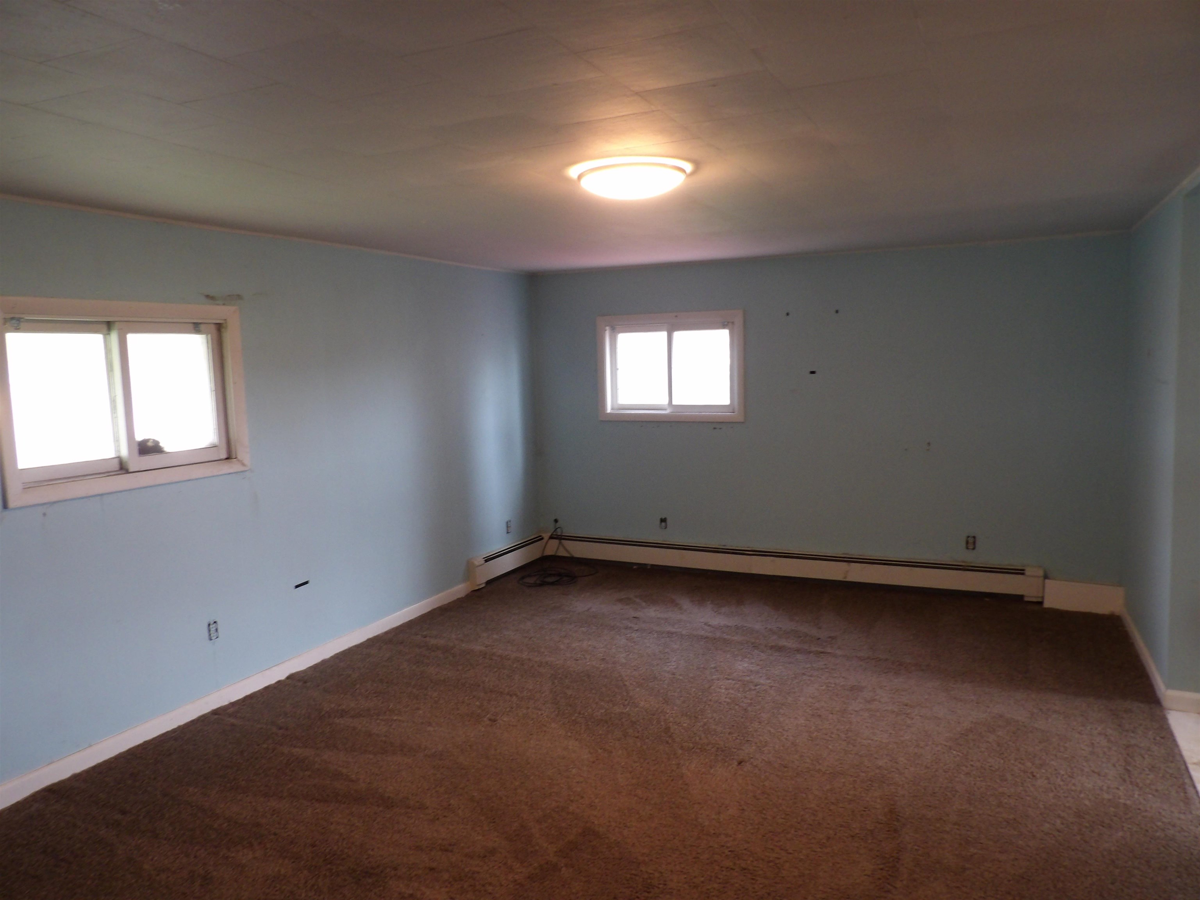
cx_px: 600
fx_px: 832
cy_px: 450
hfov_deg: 71.6
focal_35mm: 24
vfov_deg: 56.8
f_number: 3.2
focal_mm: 4.3
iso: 200
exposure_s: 1/17
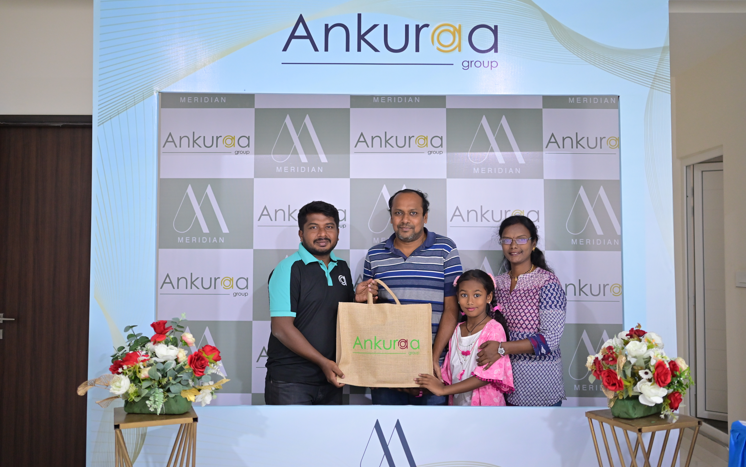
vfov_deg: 35.3
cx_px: 372
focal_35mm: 36
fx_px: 732
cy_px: 221
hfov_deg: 54.0
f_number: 1.8
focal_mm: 35
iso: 2000
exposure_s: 1/125
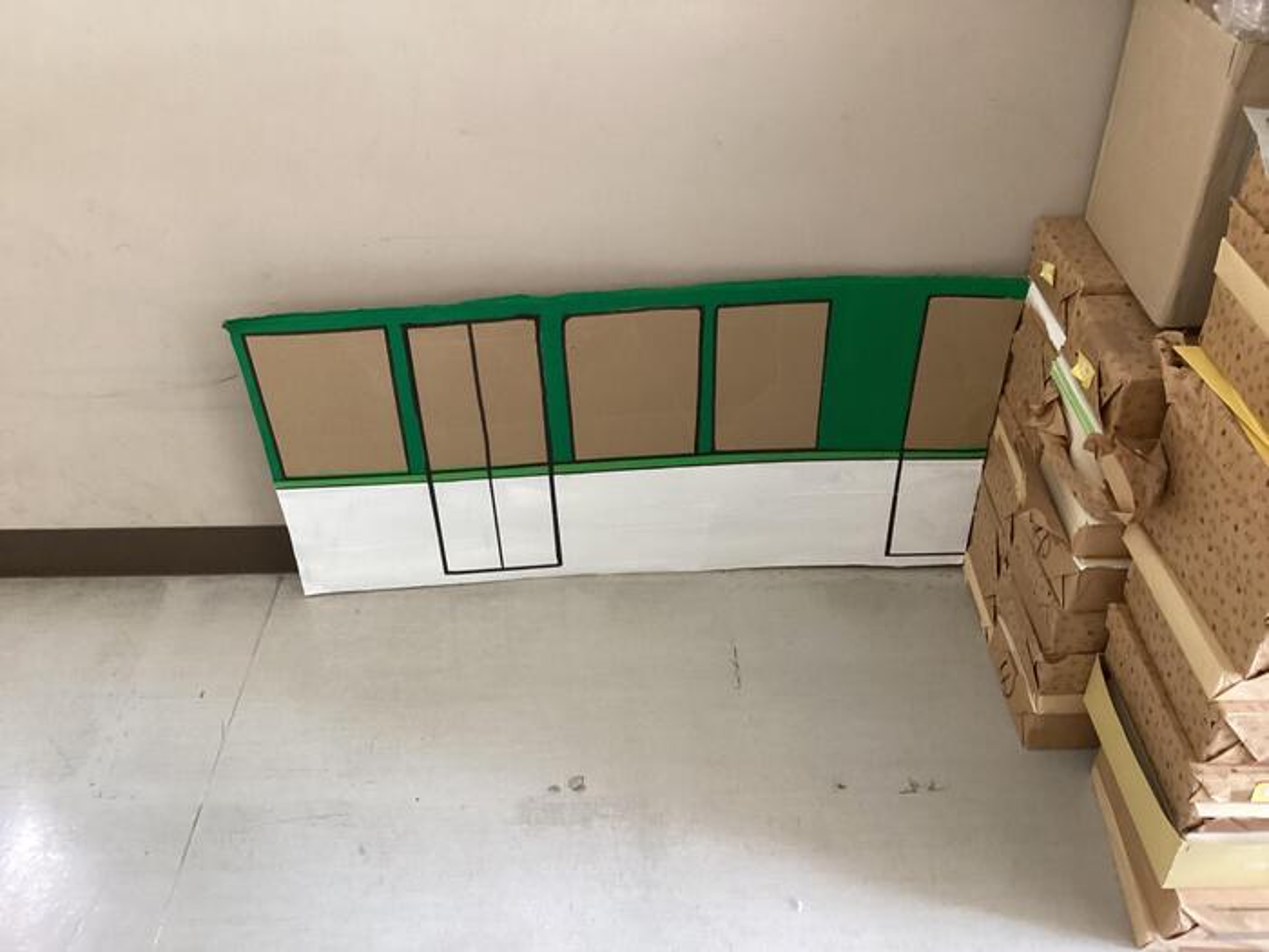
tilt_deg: -39.3
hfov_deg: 58.4
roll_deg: +1.7
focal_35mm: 31
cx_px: 634
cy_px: 476
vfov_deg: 45.4
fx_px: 1136
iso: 250
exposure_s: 1/50
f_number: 2.4
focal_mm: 3.3
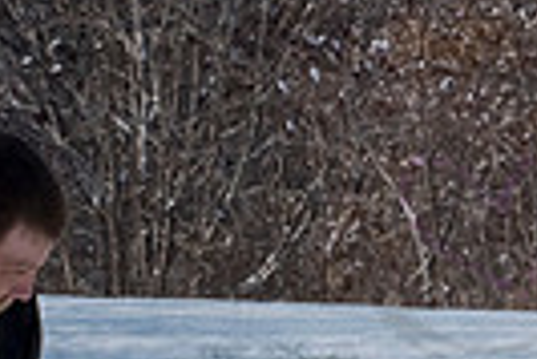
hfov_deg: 4.4
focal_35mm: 467
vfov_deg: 2.9
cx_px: 902
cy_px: 455
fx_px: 6974
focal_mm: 80
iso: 640
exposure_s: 1/1000
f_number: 14
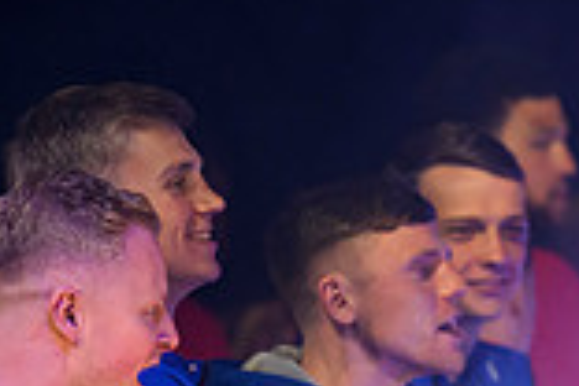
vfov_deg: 2.3
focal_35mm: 593
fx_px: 9537
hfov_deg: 3.5
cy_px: 366
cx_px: 1043
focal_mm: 160
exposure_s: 1/2000
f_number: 3.2
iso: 2500
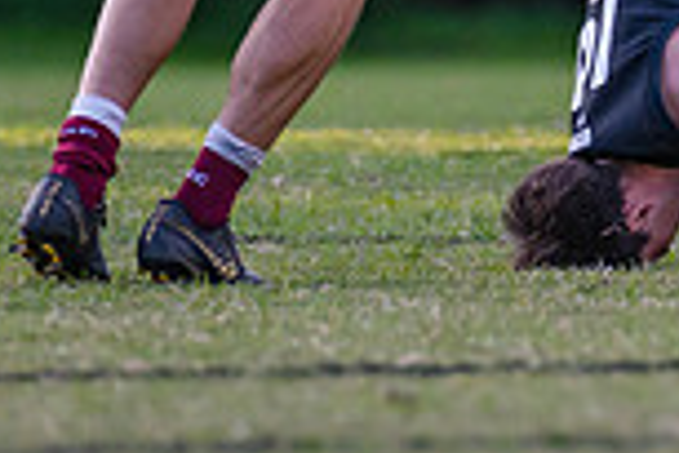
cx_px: 973
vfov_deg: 1.0
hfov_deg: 1.5
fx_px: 26592
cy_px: 9
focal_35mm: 1410
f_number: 2.8
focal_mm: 210
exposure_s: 1/1250
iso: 1100
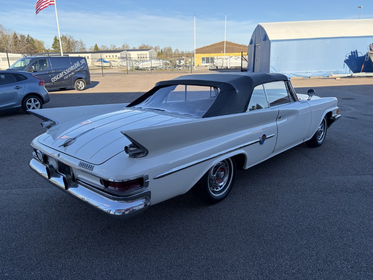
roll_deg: +1.8
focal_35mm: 26
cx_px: 186
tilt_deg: -14.4
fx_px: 280
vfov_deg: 53.1
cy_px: 140
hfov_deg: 67.3
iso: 64
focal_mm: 5.96
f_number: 1.6
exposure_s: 1/1484
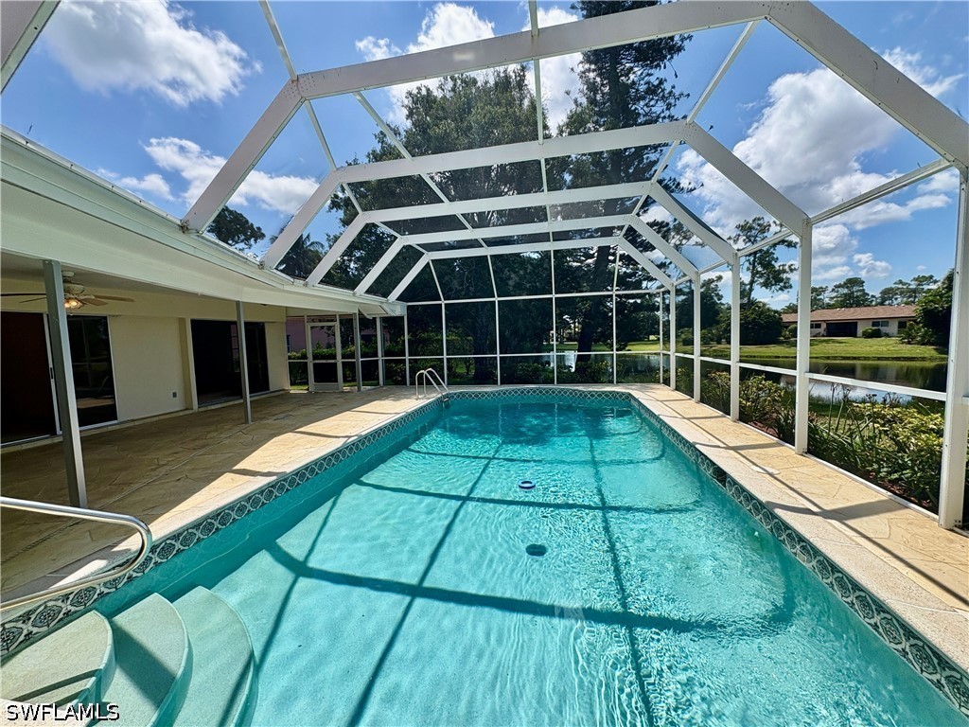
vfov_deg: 85.7
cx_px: 484
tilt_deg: -2.4
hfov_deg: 102.1
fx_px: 392
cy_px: 364
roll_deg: +1.9
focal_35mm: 14
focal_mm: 2.22
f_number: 2.2
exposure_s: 1/858
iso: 50
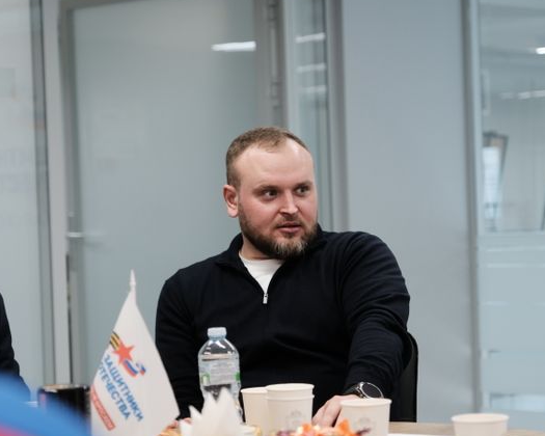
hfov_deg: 18.5
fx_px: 1678
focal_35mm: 104
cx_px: 276
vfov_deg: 14.8
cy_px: 227
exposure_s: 1/160
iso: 800
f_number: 2.8
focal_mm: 55
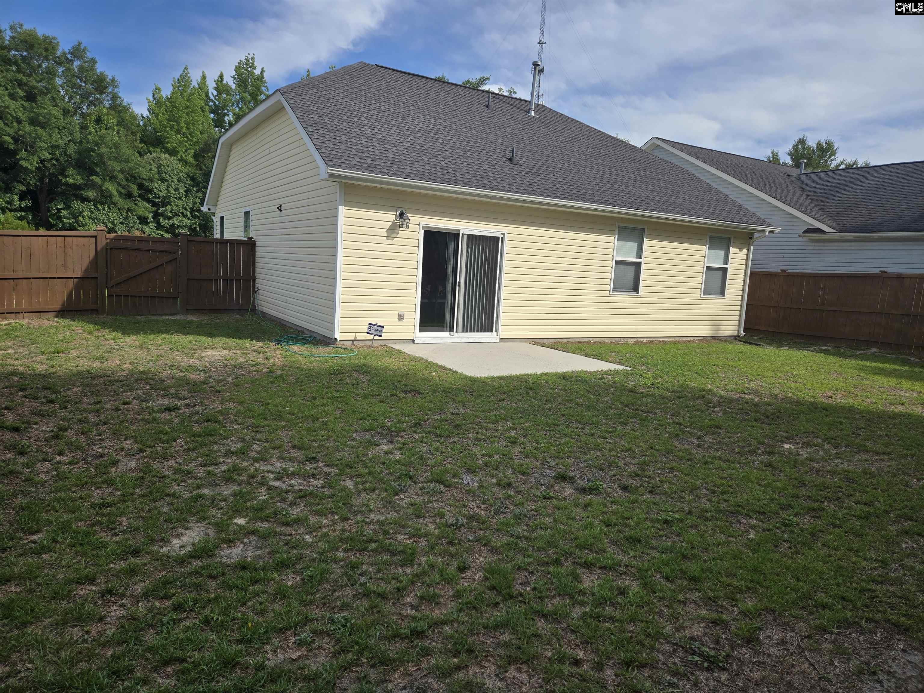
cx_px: 462
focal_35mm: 23
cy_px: 346
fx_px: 614
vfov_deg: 58.9
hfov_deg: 73.9
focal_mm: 5.4
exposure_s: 1/1695
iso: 25
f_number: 1.8
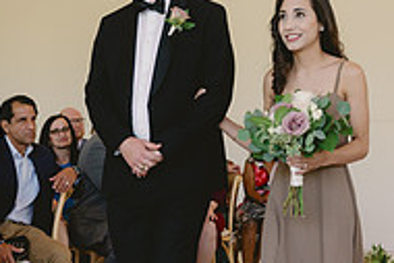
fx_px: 1238
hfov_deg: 18.1
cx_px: 177
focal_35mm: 113
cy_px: 187
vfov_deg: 12.1
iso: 1250
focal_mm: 35
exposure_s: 1/640
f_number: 2.8
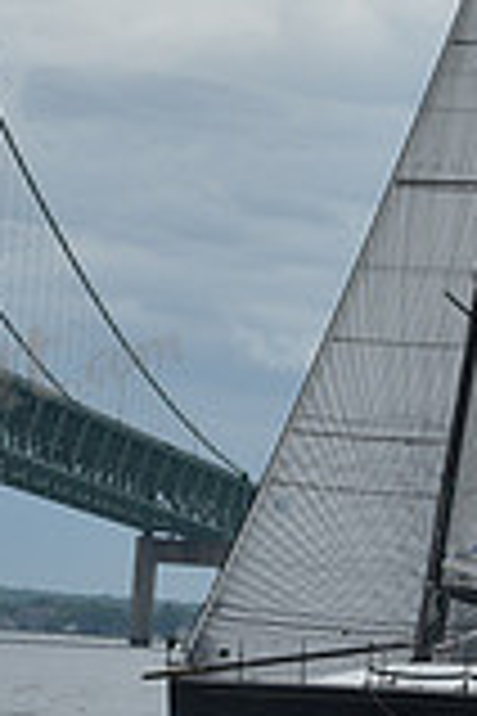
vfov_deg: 8.1
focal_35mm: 255
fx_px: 5068
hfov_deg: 5.4
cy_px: 117
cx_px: 416
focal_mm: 70
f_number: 13
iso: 250
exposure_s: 1/800
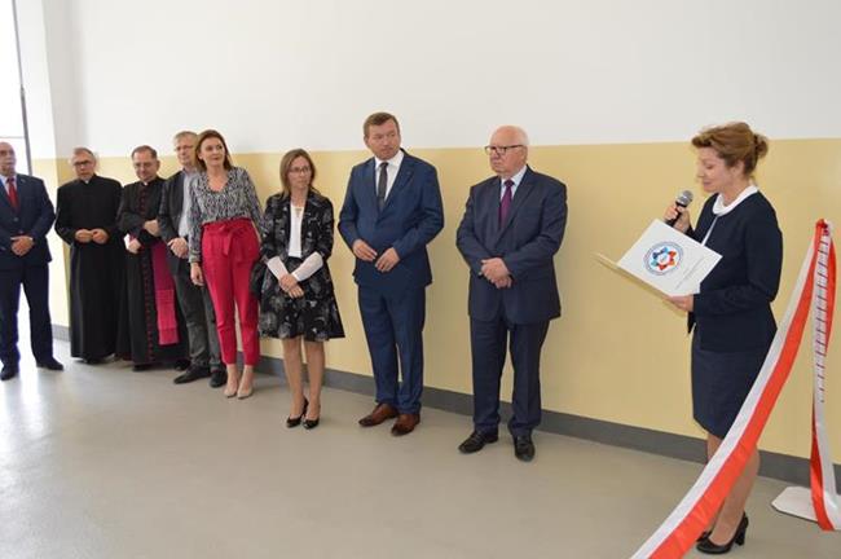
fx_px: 700
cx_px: 420
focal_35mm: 30
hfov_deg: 62.0
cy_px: 280
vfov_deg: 43.5
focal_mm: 20
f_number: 4
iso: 400
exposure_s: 1/80
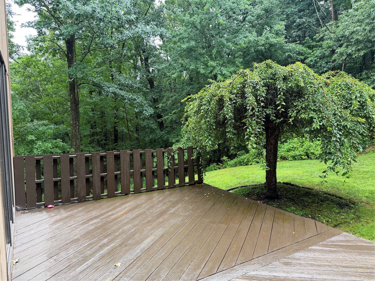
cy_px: 140
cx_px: 188
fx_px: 260
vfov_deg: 56.8
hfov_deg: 71.6
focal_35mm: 24
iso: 125
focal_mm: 6.76
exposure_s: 1/121
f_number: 1.78
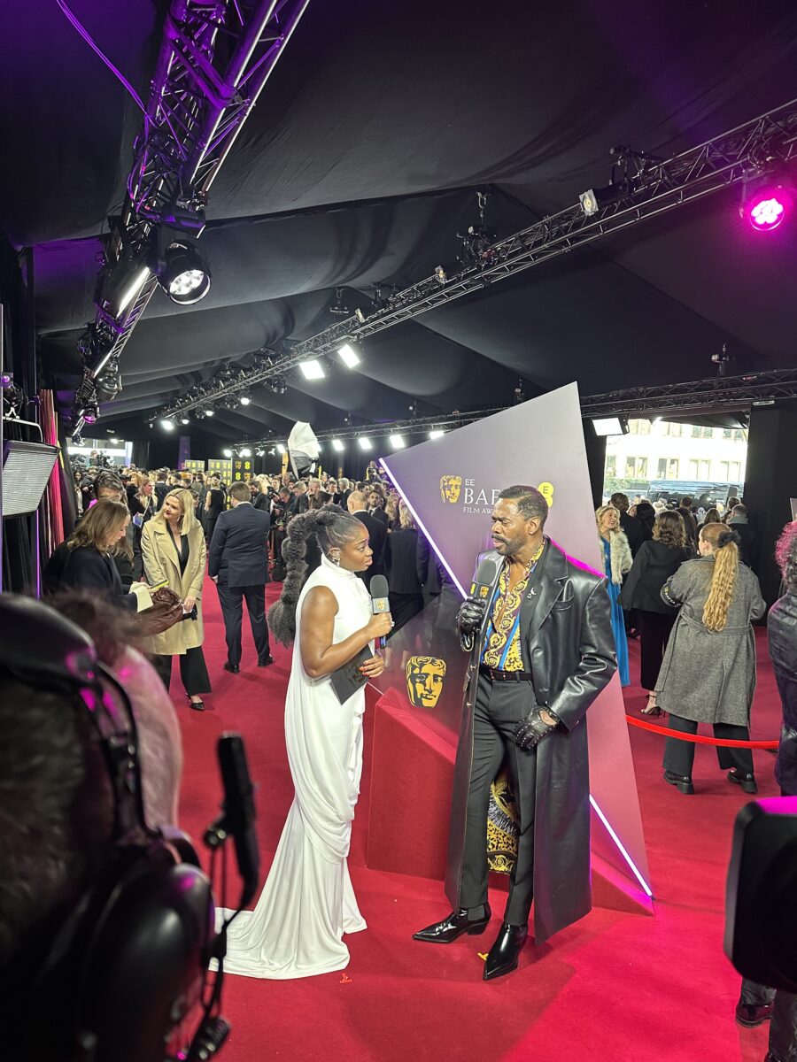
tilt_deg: -1.0
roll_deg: -3.1
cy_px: 531
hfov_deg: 56.8
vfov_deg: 71.6
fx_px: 737
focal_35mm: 24
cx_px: 398
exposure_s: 1/85
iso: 250
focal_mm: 6.86
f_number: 1.78
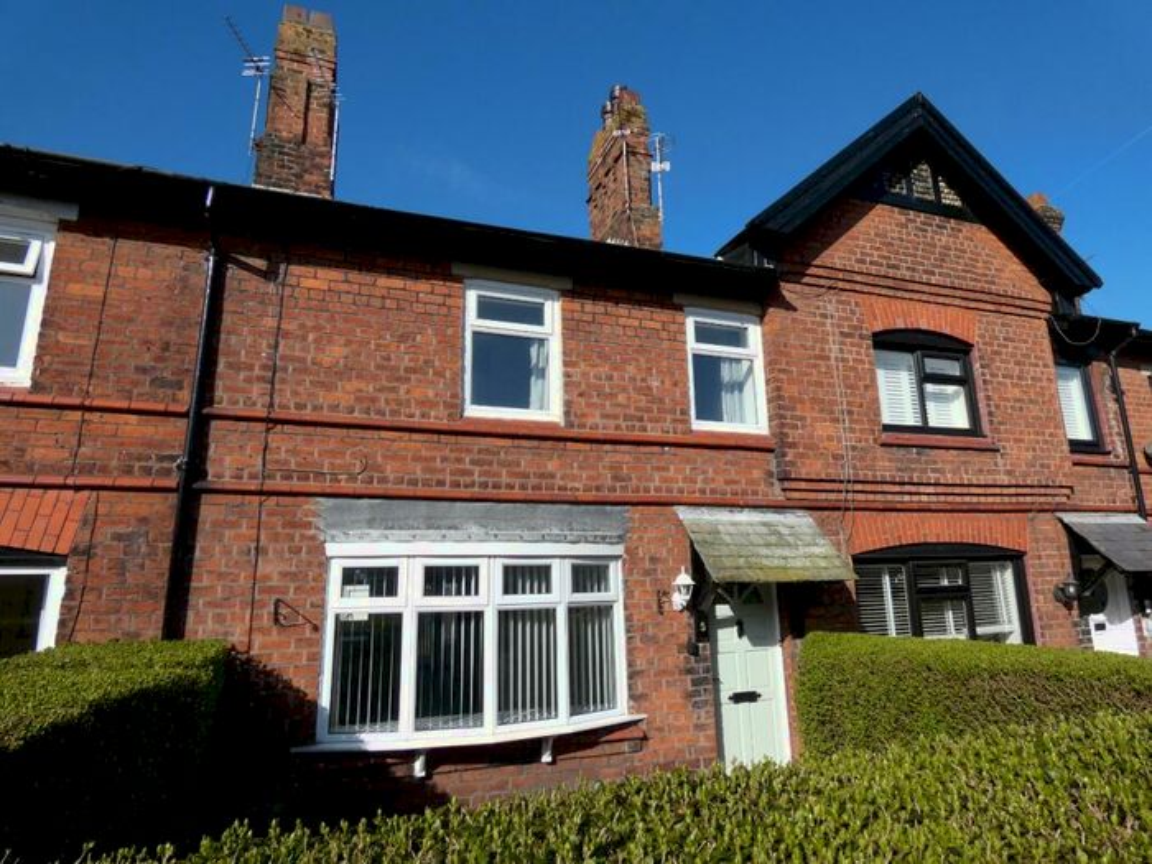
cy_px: 432
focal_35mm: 20
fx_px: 666
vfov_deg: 66.0
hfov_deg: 81.7
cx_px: 576
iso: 80
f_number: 3.5
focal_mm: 3.6
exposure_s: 1/800
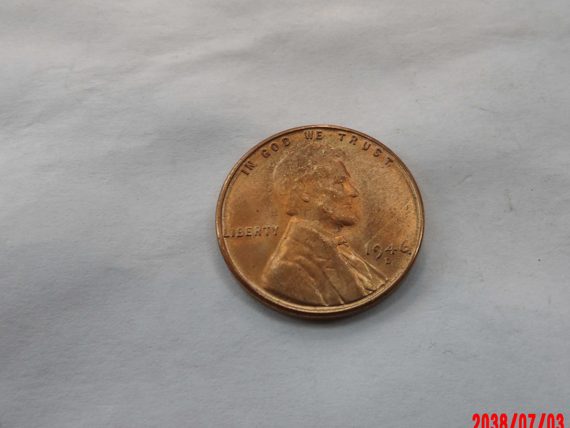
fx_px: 741
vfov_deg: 32.2
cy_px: 203
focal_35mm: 45
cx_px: 321
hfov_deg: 42.0
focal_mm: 6.2
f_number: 4.5
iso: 138
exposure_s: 1/30
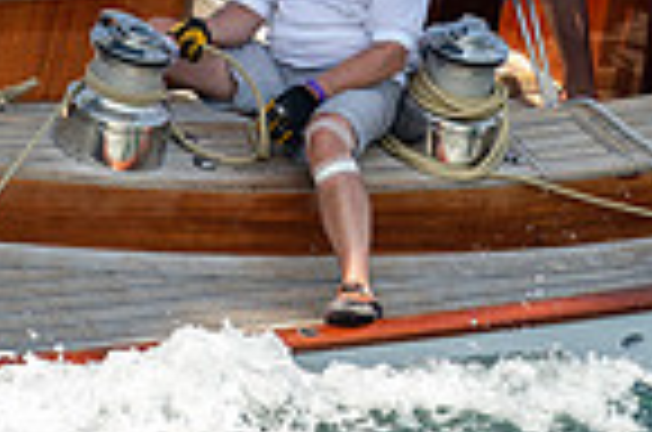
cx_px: 283
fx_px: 22408
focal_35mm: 1240
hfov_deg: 1.7
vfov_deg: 1.1
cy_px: -126
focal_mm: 310
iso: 400
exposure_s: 1/2000
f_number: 5
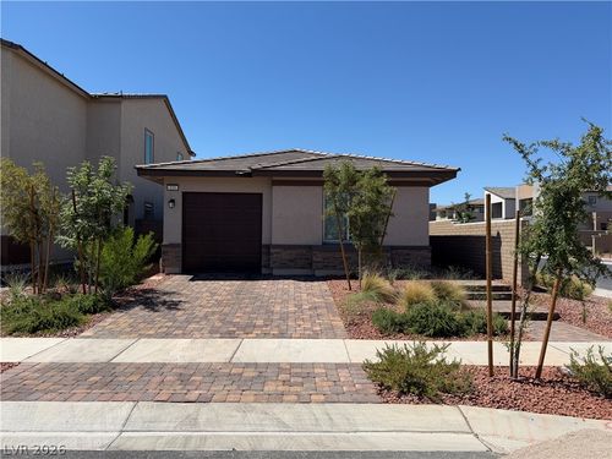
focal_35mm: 24
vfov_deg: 56.8
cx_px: 306
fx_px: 424
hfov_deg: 71.6
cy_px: 230
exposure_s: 1/5714
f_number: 1.78
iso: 80
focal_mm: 6.76
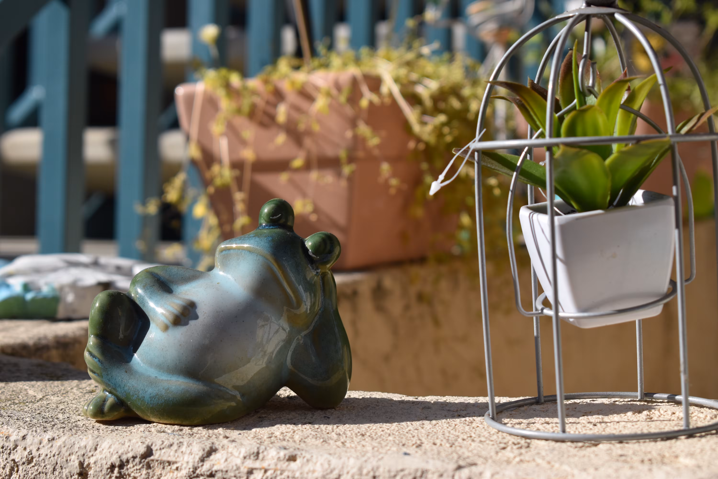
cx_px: 359
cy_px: 240
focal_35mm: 82
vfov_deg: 16.6
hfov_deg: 24.6
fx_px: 1645
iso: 400
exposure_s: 1/1600
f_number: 7.1
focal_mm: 55
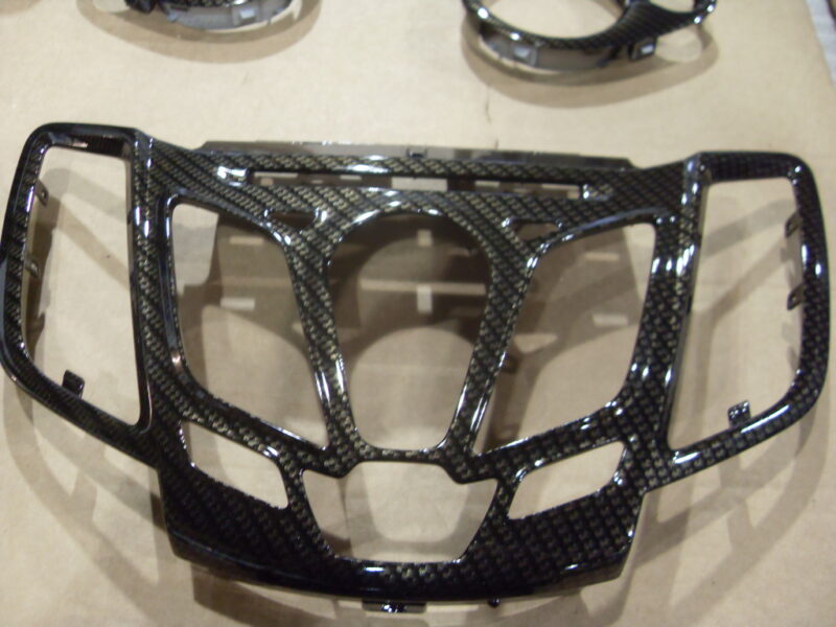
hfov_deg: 52.6
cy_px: 314
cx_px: 418
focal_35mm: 35
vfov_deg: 40.7
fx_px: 845
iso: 200
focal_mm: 6.3
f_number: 2.8
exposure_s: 1/15
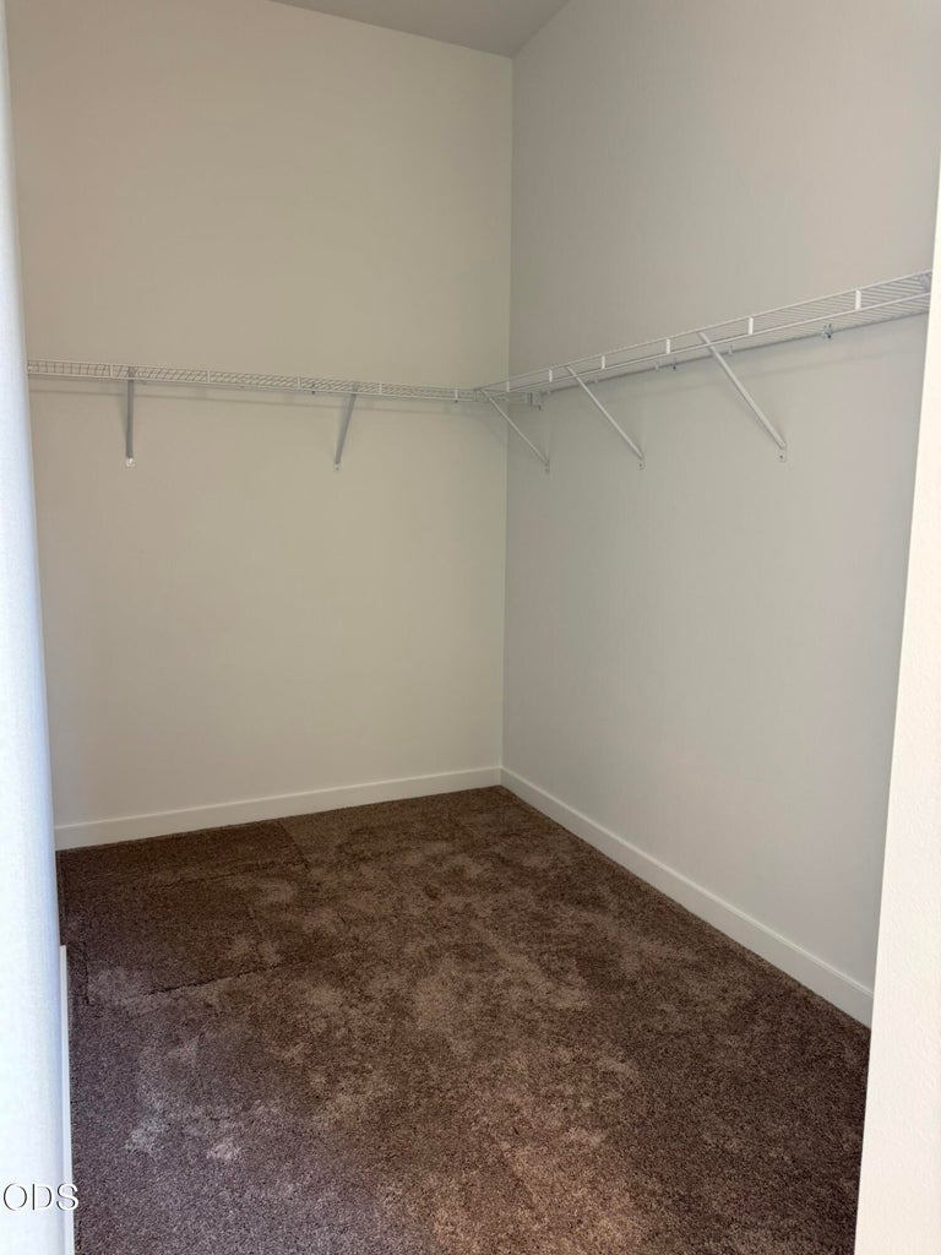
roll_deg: -0.8
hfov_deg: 56.8
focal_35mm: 24
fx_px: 870
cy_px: 628
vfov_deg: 71.6
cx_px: 470
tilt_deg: -8.8
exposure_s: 1/60
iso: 125
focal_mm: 6.76
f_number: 1.78
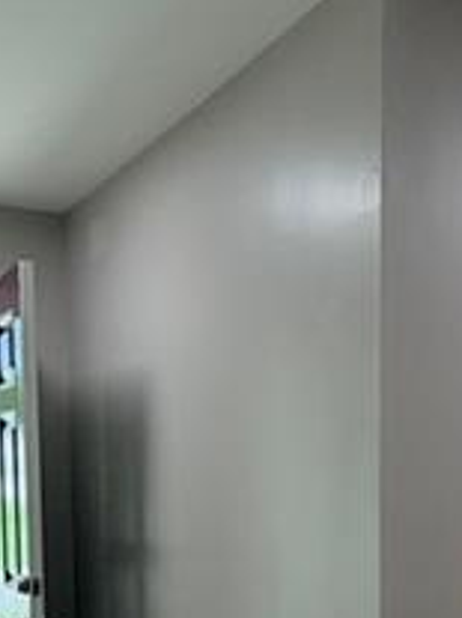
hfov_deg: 27.8
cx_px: 310
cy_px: 561
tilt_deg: -4.6
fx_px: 926
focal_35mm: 52
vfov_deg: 34.7
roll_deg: +0.5
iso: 125
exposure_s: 1/120
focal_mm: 2.22
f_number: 2.2
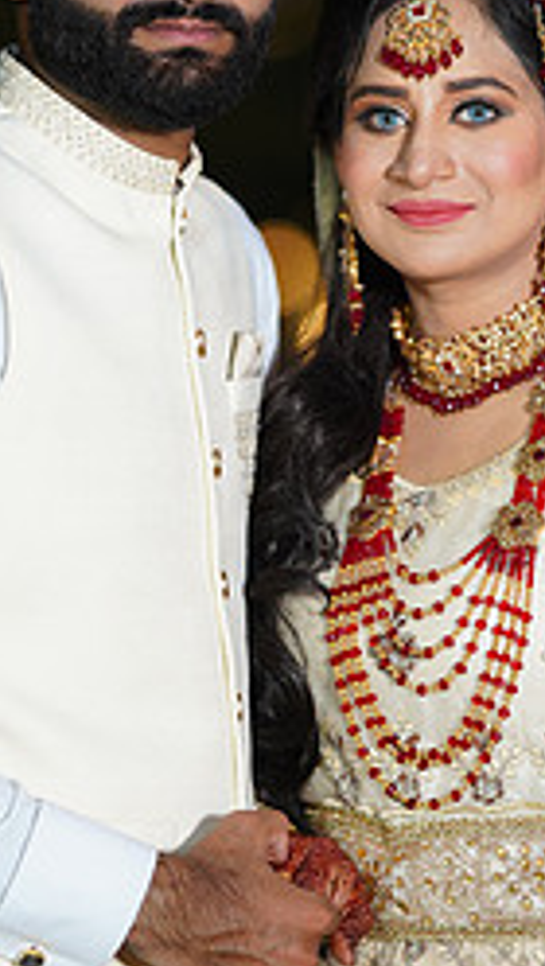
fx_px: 5329
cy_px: 288
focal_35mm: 208
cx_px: 282
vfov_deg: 10.3
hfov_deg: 5.9
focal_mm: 85
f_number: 1.4
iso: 1000
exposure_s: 1/200
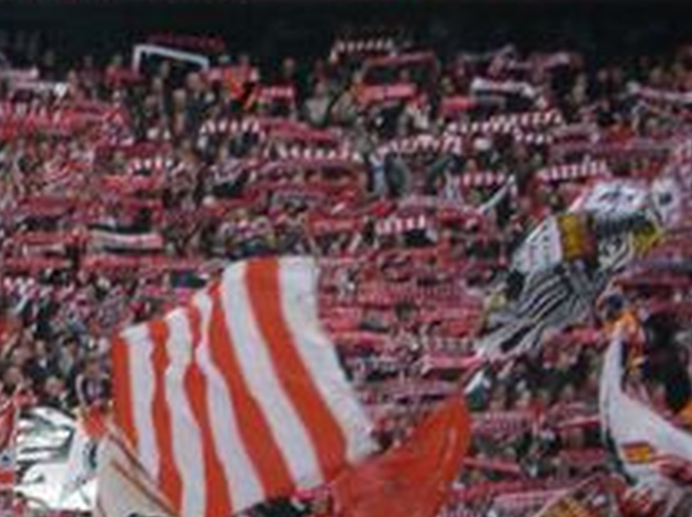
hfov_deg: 5.7
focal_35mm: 346
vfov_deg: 4.3
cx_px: -217
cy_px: 439
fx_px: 6905
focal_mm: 21.1
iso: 200
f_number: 4.2
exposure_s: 1/100
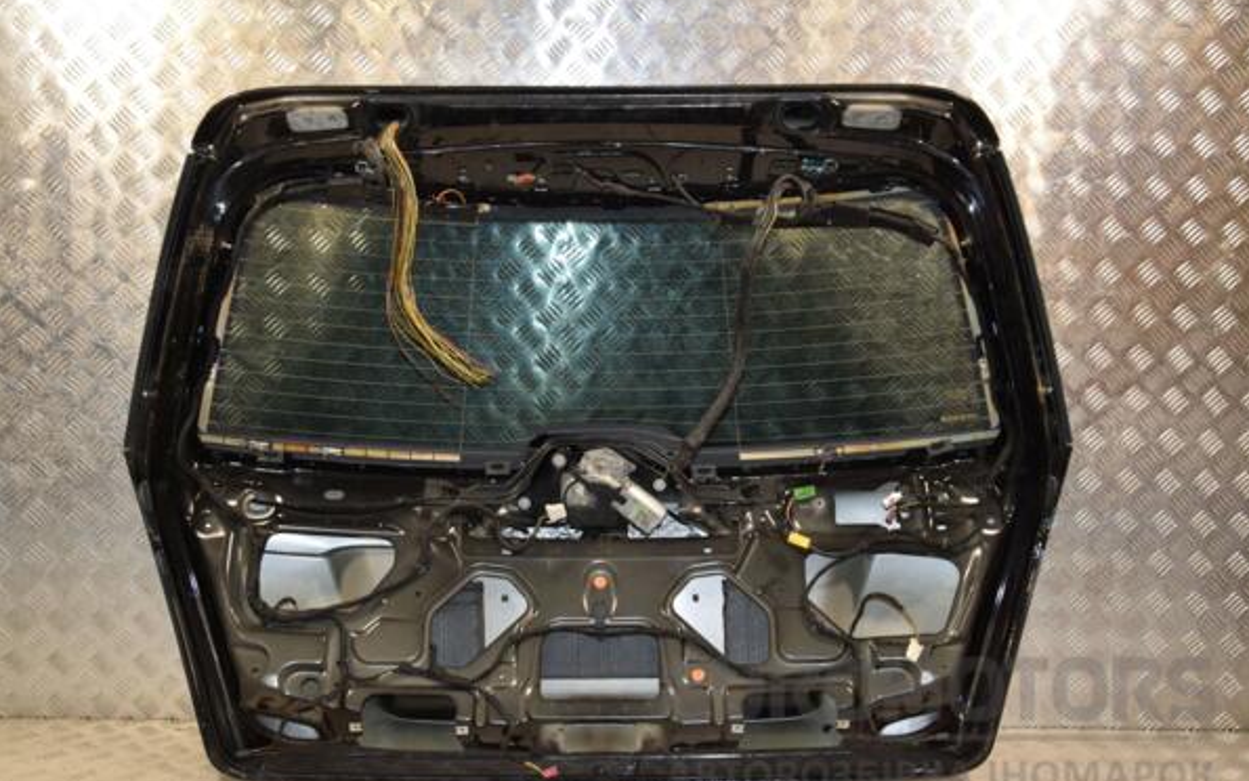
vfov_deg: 34.4
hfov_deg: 52.7
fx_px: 1260
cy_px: 409
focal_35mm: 37
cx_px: 626
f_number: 5
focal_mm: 24
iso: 800
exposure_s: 1/200
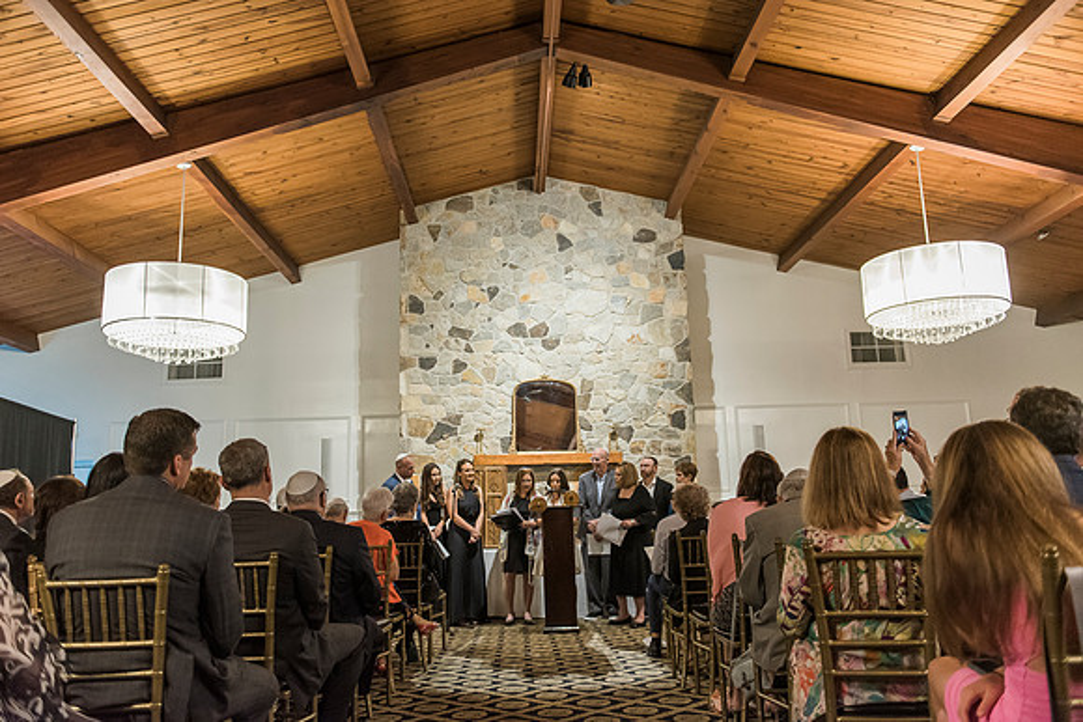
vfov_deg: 45.4
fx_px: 864
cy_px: 352
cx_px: 528
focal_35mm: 29
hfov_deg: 64.1
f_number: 2.8
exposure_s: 1/60
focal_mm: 28
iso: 2500
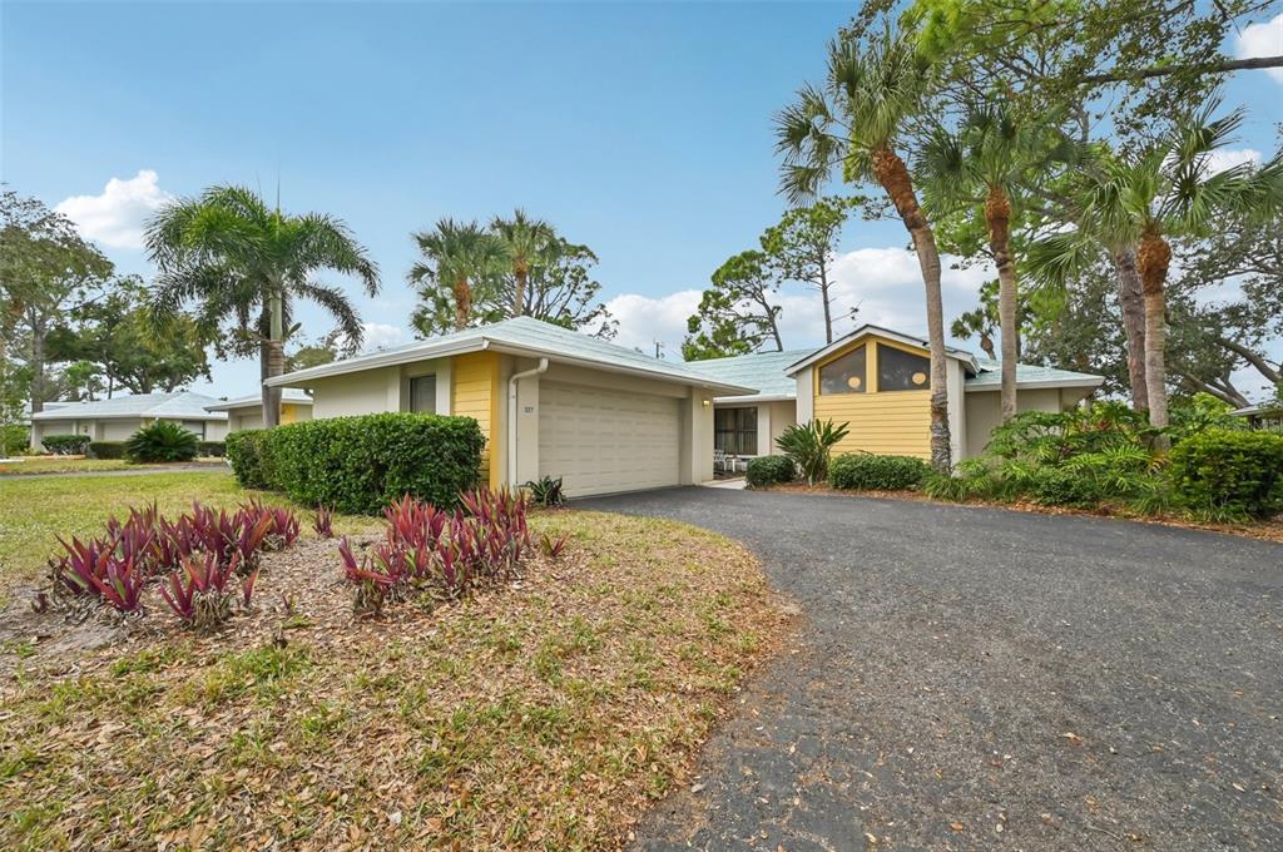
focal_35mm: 14
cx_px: 642
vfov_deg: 81.1
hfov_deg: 104.3
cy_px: 426
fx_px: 498
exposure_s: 1/640
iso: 400
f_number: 8
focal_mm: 14
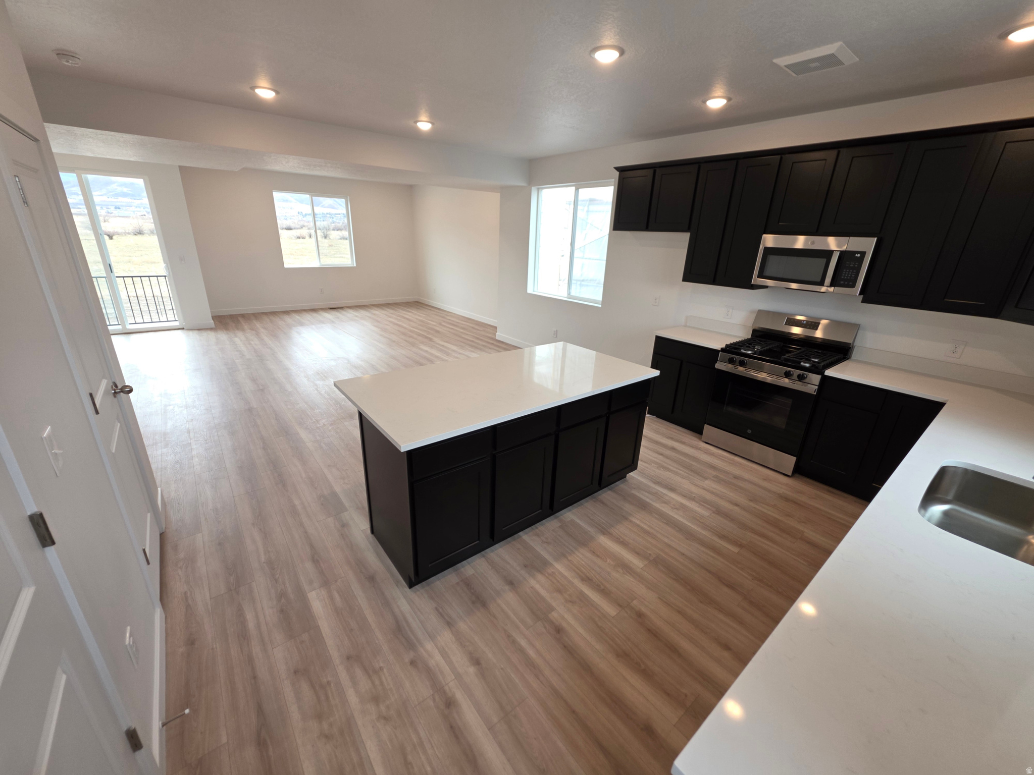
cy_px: 388
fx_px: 388
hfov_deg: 106.2
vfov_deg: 89.9
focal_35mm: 13
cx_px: 517
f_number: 1.9
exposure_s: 1/120
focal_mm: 2.2
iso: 80
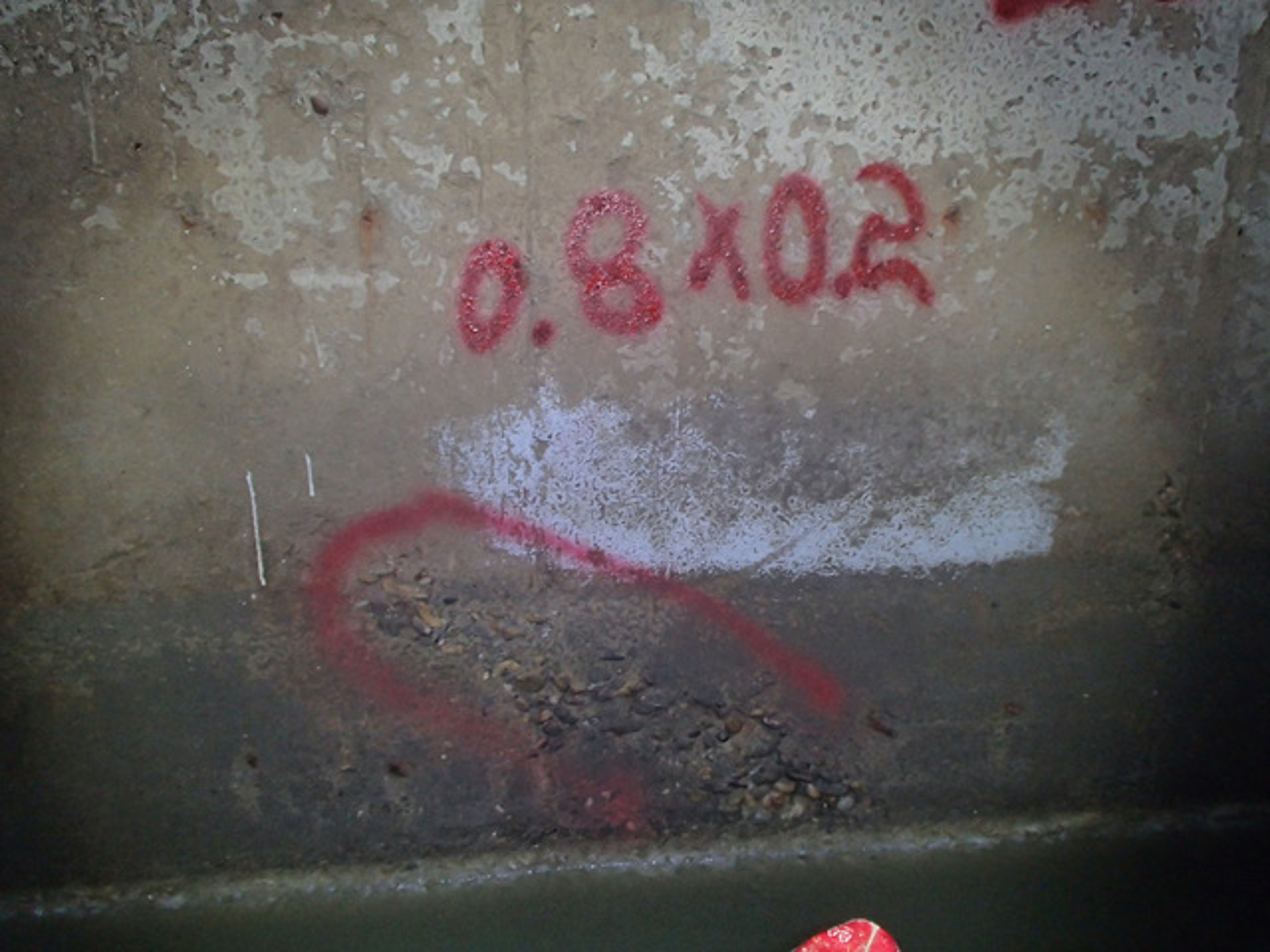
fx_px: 1027
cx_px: 635
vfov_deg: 49.7
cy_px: 476
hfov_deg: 63.4
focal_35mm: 28
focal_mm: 5
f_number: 3.9
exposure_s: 1/30
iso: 500
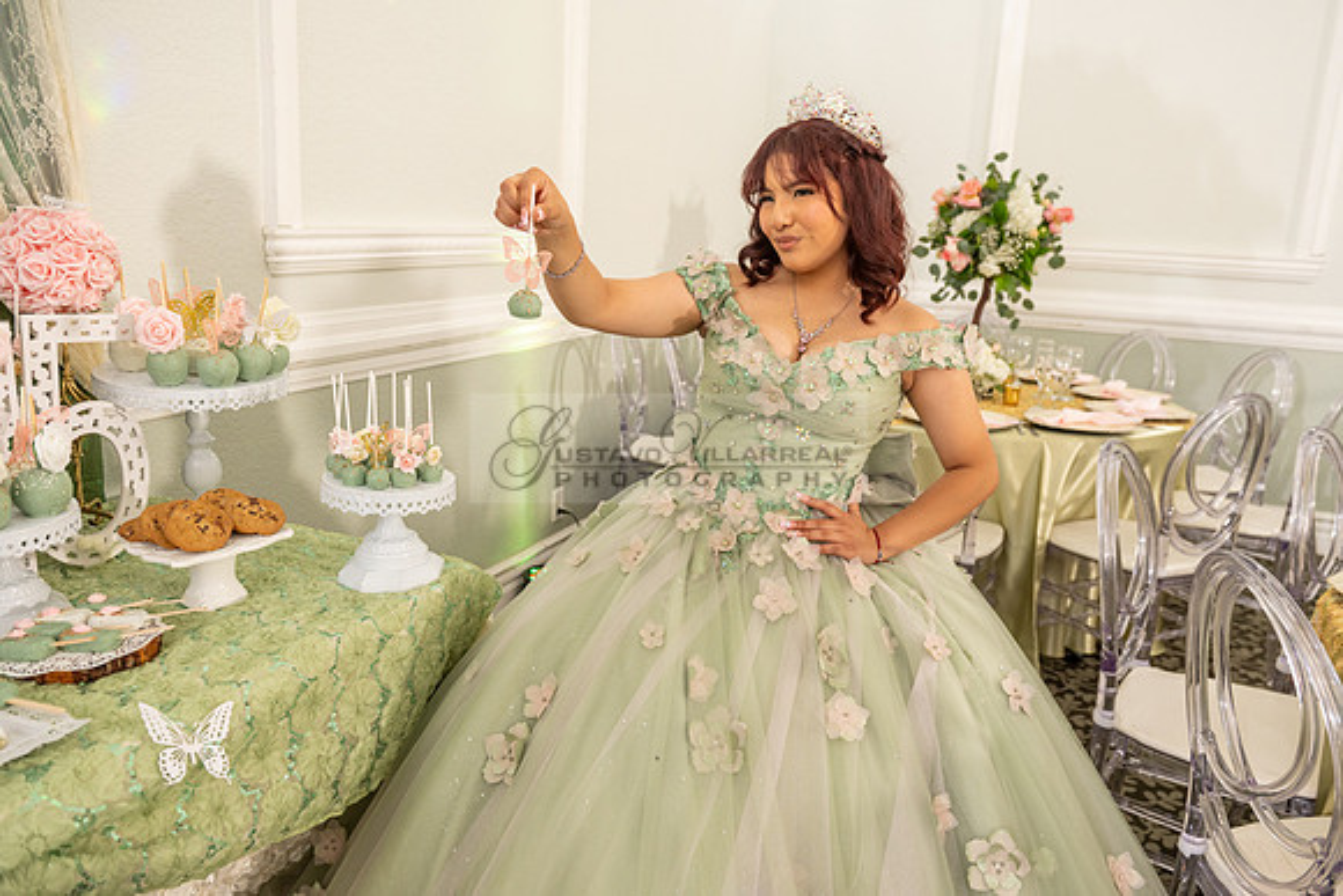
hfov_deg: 65.5
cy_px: 448
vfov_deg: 46.4
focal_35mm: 28
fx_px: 1045
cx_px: 672
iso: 500
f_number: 4.5
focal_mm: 28
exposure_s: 1/100
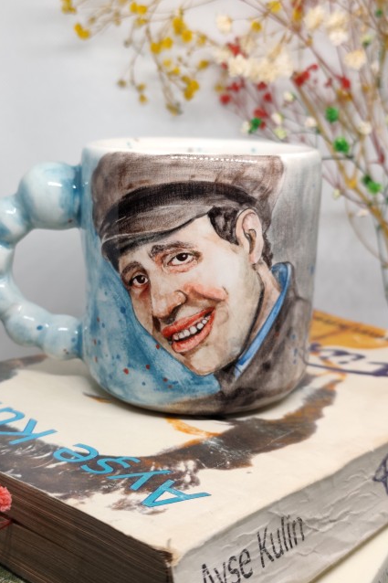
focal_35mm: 48
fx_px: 776
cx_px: 170
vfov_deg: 41.1
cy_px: 292
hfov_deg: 28.0
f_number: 1.65
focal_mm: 6.19
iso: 200
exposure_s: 1/100
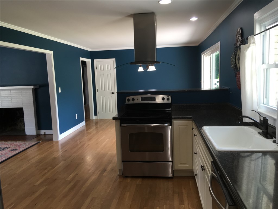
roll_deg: +1.5
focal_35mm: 29
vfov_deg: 48.2
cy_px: 104
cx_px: 139
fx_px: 233
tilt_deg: -8.1
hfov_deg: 61.7
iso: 32
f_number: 2.2
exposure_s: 1/30
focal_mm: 4.15
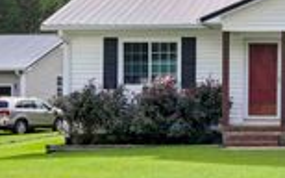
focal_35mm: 99
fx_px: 768
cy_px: 101
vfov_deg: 13.2
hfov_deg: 19.2
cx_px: 385
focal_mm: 20
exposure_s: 1/500
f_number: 7.1
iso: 640
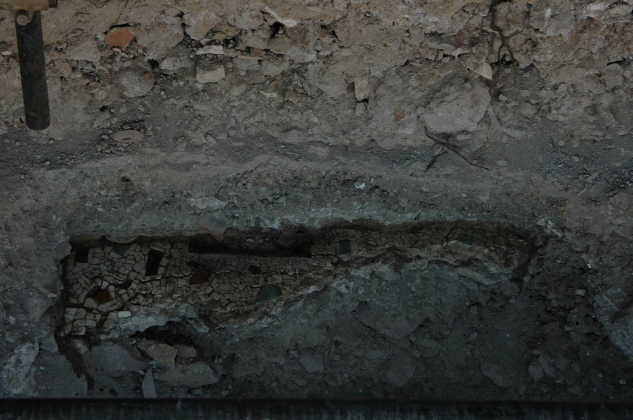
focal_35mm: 75
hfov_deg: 27.0
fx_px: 1317
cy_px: 210
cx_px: 316
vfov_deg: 18.1
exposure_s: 1/40
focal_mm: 50
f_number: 7.1
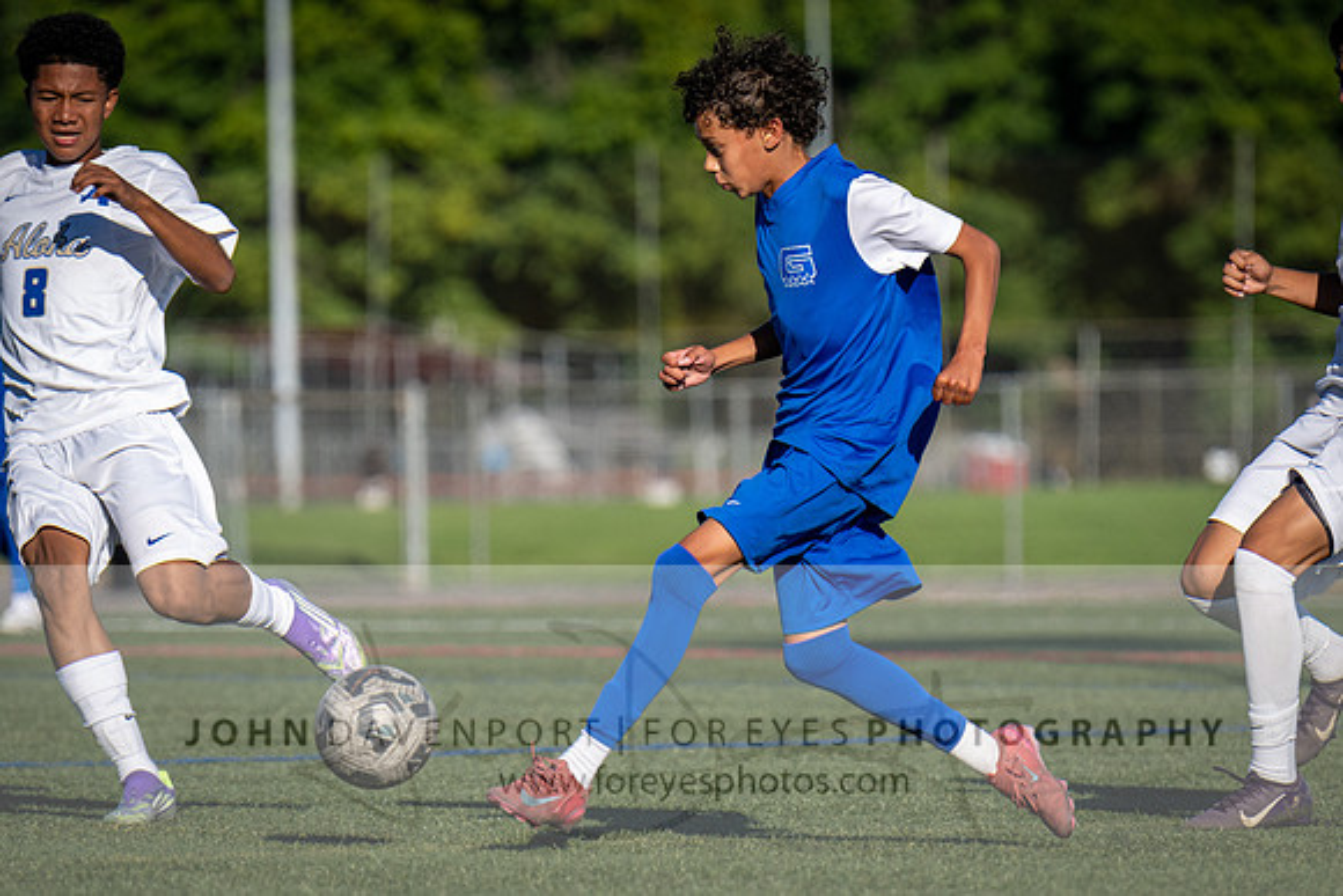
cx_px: 705
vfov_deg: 3.3
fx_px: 15565
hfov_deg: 4.9
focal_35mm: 417
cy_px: 475
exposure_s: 1/2000
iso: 450
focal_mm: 320
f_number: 5.6
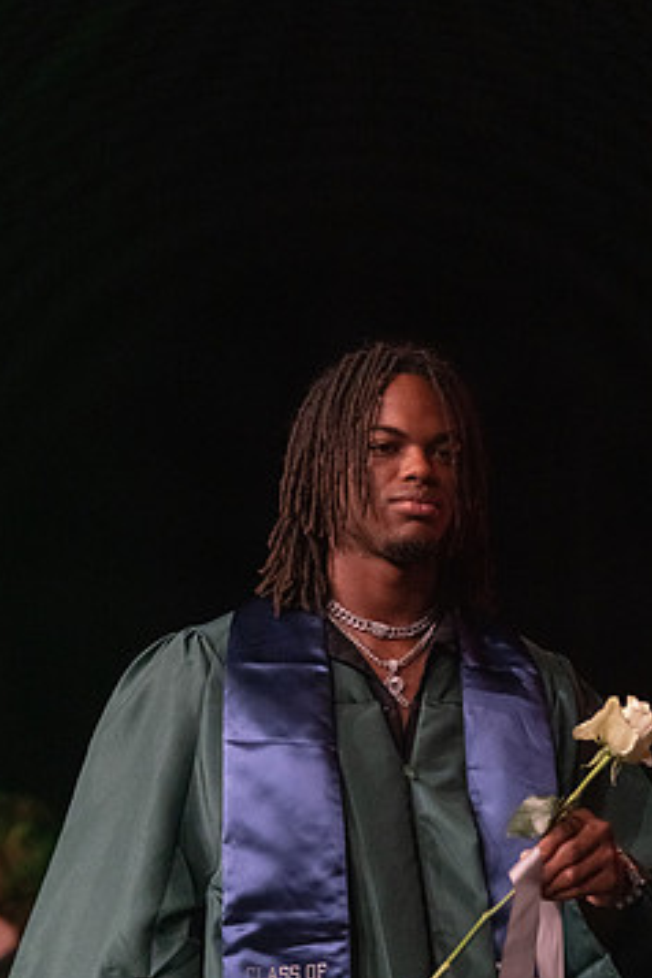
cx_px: 348
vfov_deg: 17.6
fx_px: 3151
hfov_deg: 11.8
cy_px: 605
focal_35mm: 116
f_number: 2.8
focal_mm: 92
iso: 16000
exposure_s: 1/1000
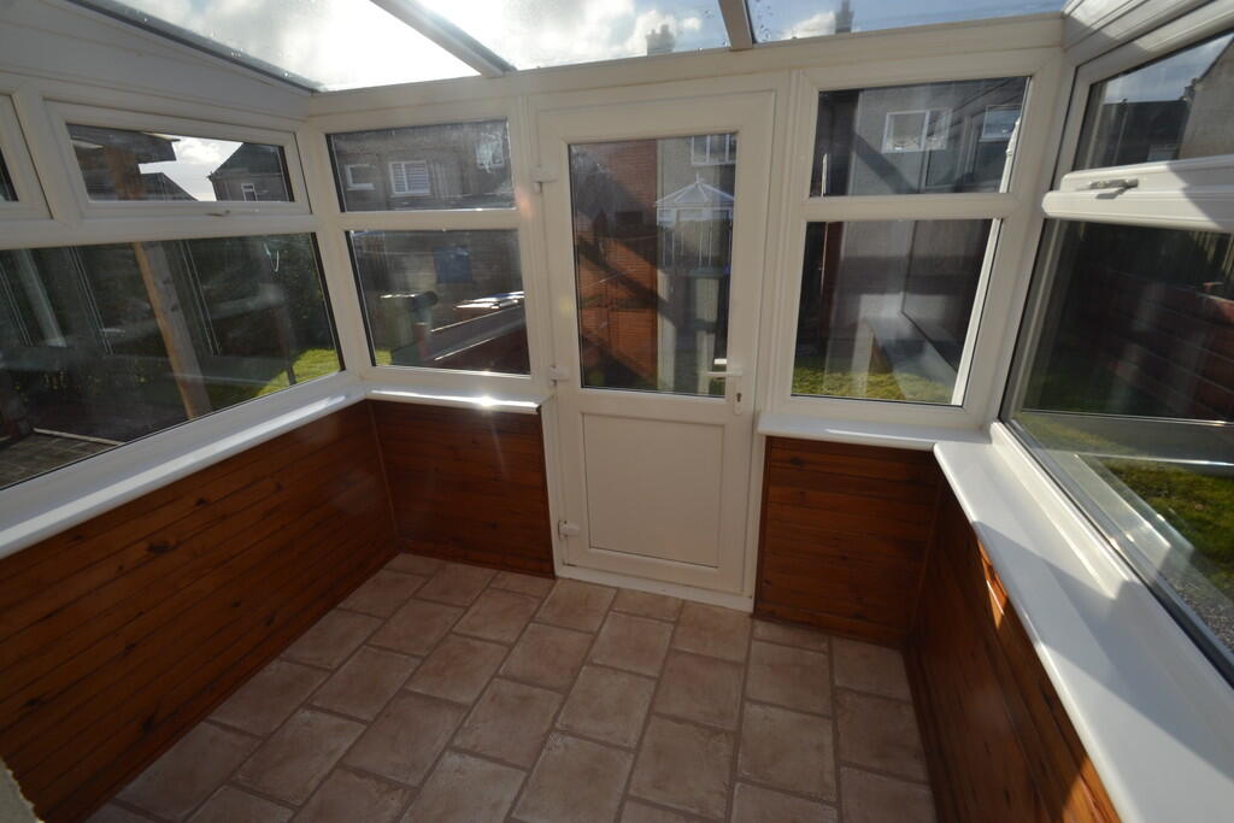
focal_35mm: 15
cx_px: 617
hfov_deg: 100.4
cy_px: 412
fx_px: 514
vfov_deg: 77.3
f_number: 8
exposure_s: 1/200
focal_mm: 10
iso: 100
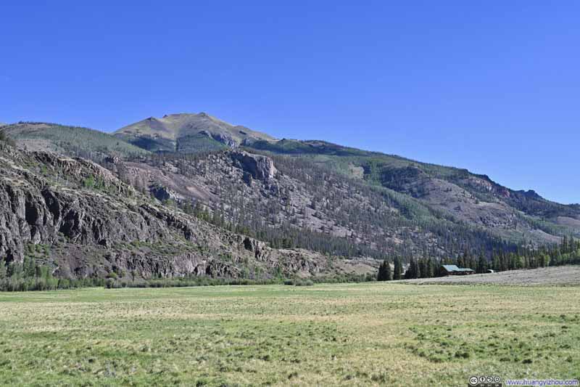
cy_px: 194
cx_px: 290
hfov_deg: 44.5
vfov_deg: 30.5
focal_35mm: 44
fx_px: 709
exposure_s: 1/320
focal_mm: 44
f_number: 6.3
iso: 64
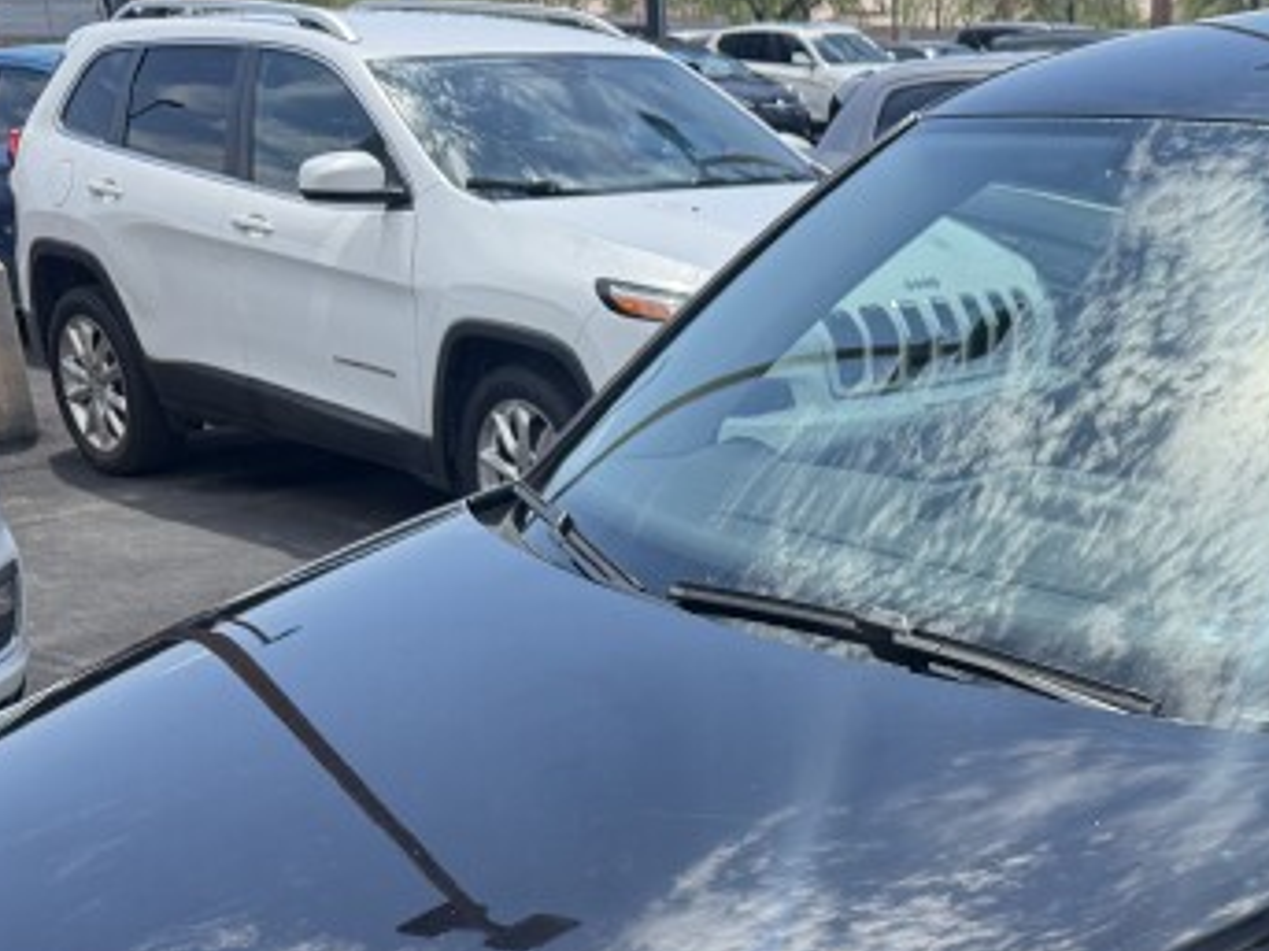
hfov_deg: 33.4
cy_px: 1051
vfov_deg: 24.3
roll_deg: -1.6
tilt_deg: -26.1
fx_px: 2052
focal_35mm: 56
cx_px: 1017
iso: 100
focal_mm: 6.76
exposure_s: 1/3425
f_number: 1.78
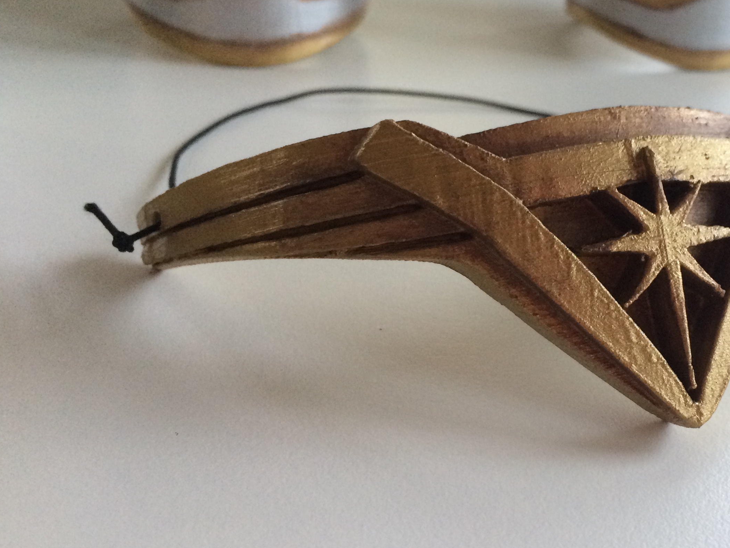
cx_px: 564
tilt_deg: -30.0
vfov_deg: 32.2
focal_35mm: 45
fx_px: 949
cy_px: 279
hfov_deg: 40.6
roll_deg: -5.0
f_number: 2.2
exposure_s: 1/30
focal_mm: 4.15
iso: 160
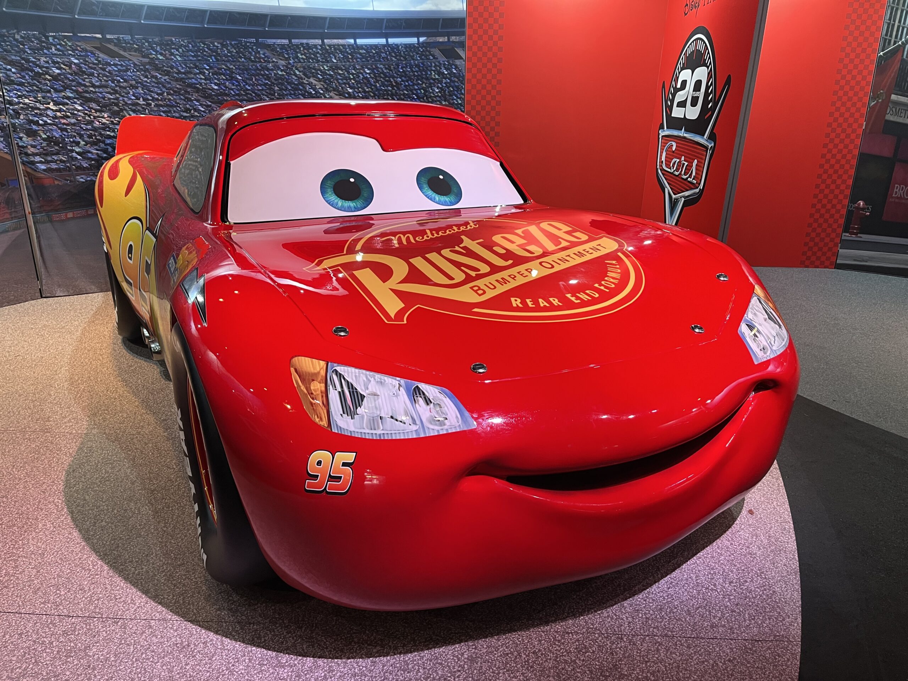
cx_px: 454
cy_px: 340
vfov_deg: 53.1
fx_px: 682
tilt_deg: -20.9
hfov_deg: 67.3
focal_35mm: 26
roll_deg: -1.1
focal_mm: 5.1
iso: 160
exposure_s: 1/50
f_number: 1.6
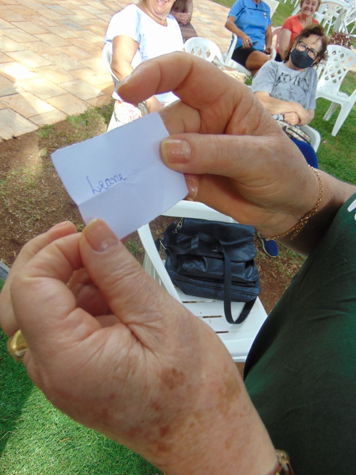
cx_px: 178
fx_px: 343
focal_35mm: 25
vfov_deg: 69.4
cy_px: 238
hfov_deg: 54.9
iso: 80
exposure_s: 1/200
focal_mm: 4.5
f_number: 3
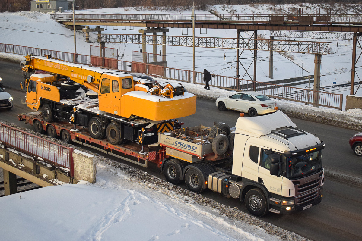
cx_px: 181
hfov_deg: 37.9
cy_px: 120
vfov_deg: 25.8
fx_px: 528
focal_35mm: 52
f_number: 4.5
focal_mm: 35
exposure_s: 1/200
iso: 1600
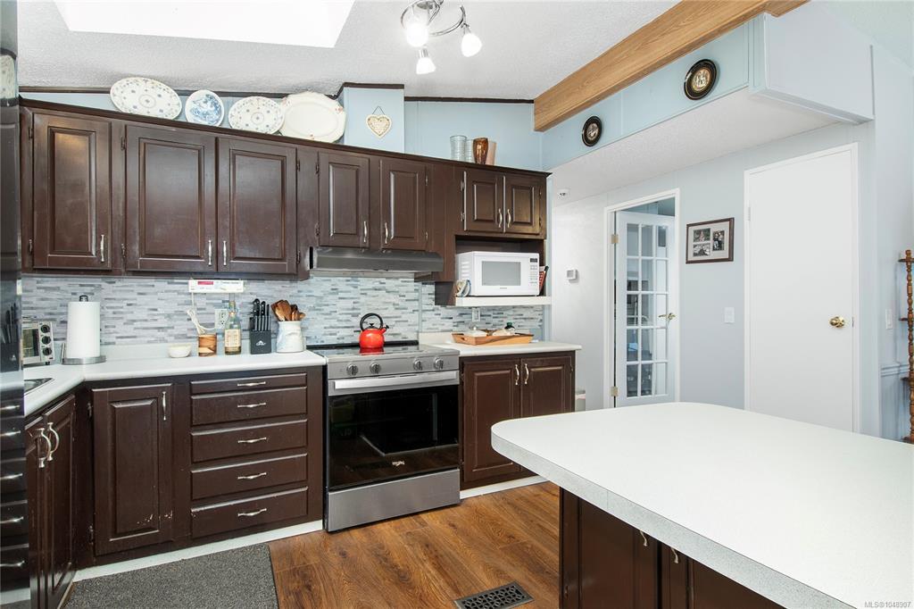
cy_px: 304
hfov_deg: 90.0
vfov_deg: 67.3
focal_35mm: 18
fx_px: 457
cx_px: 457
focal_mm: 12
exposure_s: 1/2
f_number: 8
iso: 320
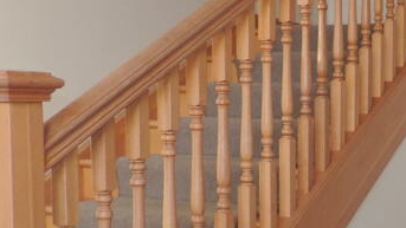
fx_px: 840
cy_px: 200
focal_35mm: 78
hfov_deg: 25.7
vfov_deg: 15.3
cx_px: 413
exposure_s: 1/40
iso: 140
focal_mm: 4.3
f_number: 3
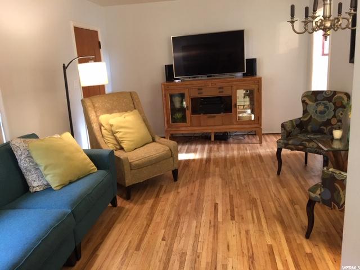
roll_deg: +3.8
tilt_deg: -13.3
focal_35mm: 29
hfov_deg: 61.7
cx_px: 180
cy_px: 135
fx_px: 302
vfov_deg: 48.2
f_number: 2.2
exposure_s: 1/15
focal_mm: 4.15
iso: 200
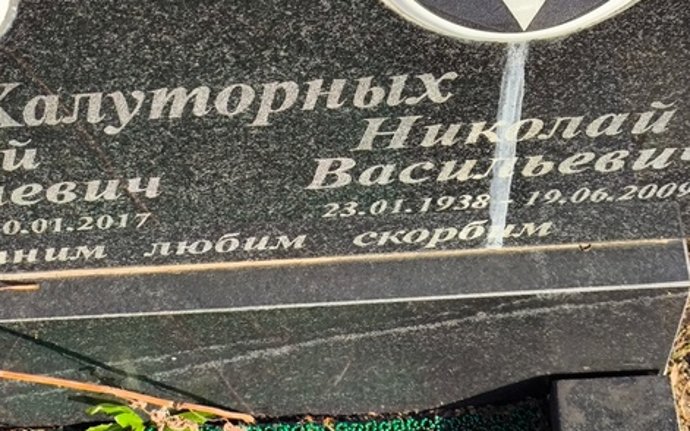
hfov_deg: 23.0
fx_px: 1692
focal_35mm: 90
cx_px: 267
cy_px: 152
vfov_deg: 14.5
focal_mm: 4.71
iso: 50
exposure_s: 1/1158
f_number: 1.7
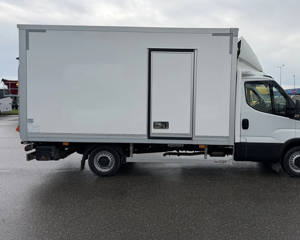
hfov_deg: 61.8
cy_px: 112
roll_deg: +0.9
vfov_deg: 51.5
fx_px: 249
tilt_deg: -2.5
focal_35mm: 28
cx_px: 175
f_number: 1.78
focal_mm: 6.76
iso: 80
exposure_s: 1/2232
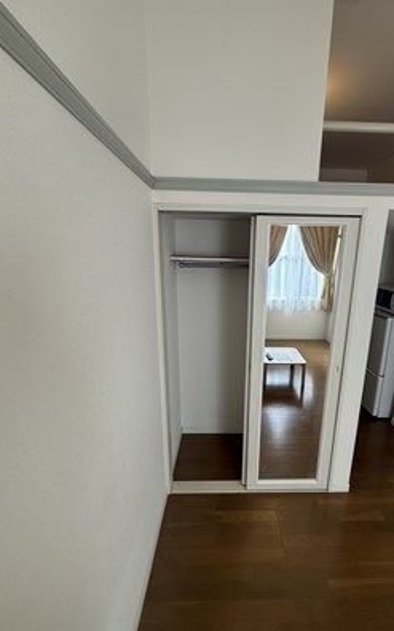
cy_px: 316
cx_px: 230
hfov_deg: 74.2
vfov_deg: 101.5
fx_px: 258
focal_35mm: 15
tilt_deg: -12.0
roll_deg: -1.5
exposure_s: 1/132
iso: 64
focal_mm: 2.22
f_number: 2.2
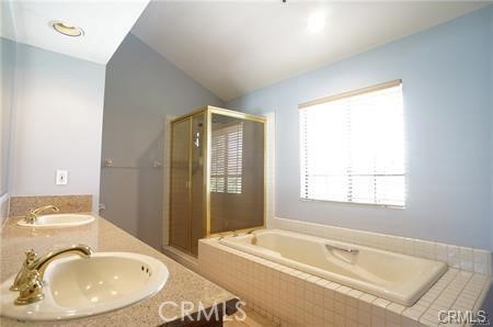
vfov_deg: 52.9
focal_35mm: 24
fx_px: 328
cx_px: 246
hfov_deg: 73.9
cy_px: 164
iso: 200
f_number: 6.3
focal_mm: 16
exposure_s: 1/2
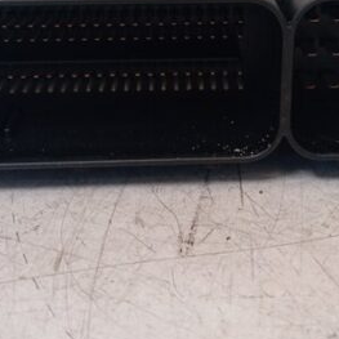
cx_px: 215
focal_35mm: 66
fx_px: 731
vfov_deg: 26.0
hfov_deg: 26.0
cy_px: 119
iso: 286
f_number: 1.8
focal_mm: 4.22
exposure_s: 1/33.3
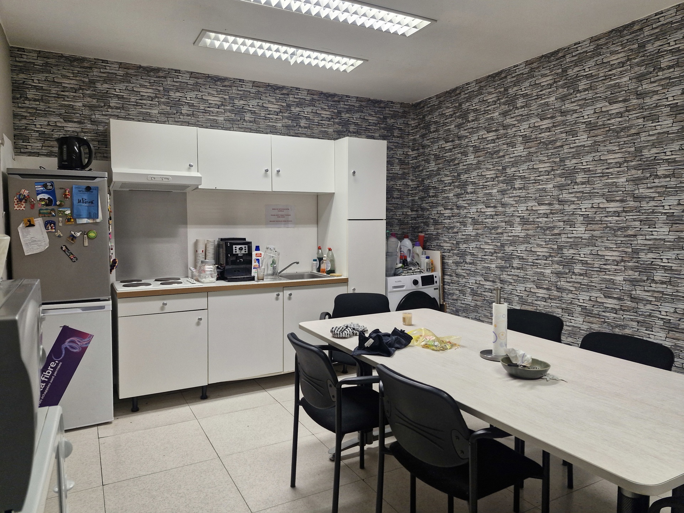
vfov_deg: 58.9
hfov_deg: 73.9
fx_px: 454
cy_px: 256
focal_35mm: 23
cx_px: 342
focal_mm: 5.54
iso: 200
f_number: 1.8
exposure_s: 1/100
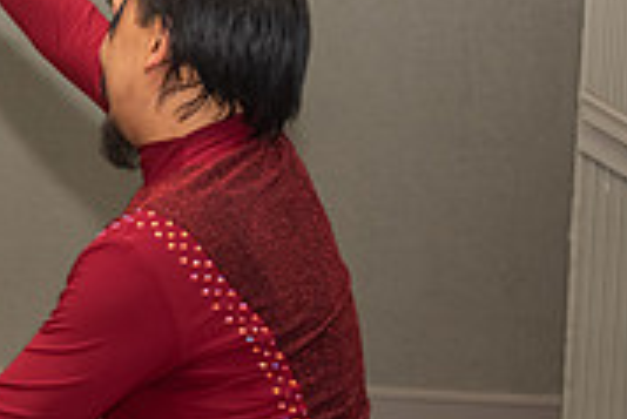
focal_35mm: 137
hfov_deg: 14.3
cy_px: 315
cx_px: -187
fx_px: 2388
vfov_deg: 10.0
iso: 800
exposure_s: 1/60
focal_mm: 42
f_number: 4
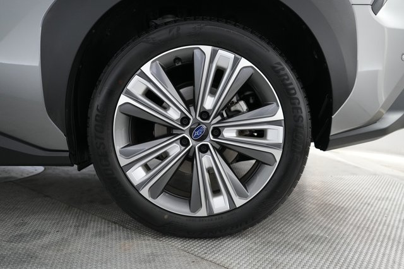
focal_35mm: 25
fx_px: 280
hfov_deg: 71.5
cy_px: 134
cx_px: 202
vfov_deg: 51.2
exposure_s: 1/160
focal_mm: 25
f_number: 2.8
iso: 3200
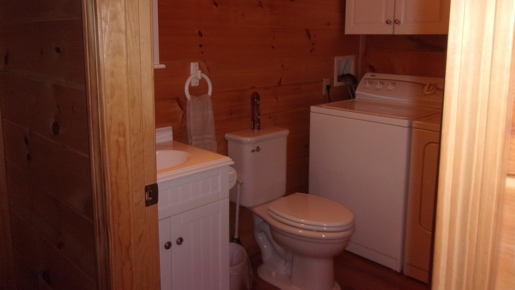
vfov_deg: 37.5
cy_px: 106
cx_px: 258
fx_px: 423
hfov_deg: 62.6
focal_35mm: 31
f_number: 3.9
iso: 200
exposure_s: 1/34
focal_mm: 5.1
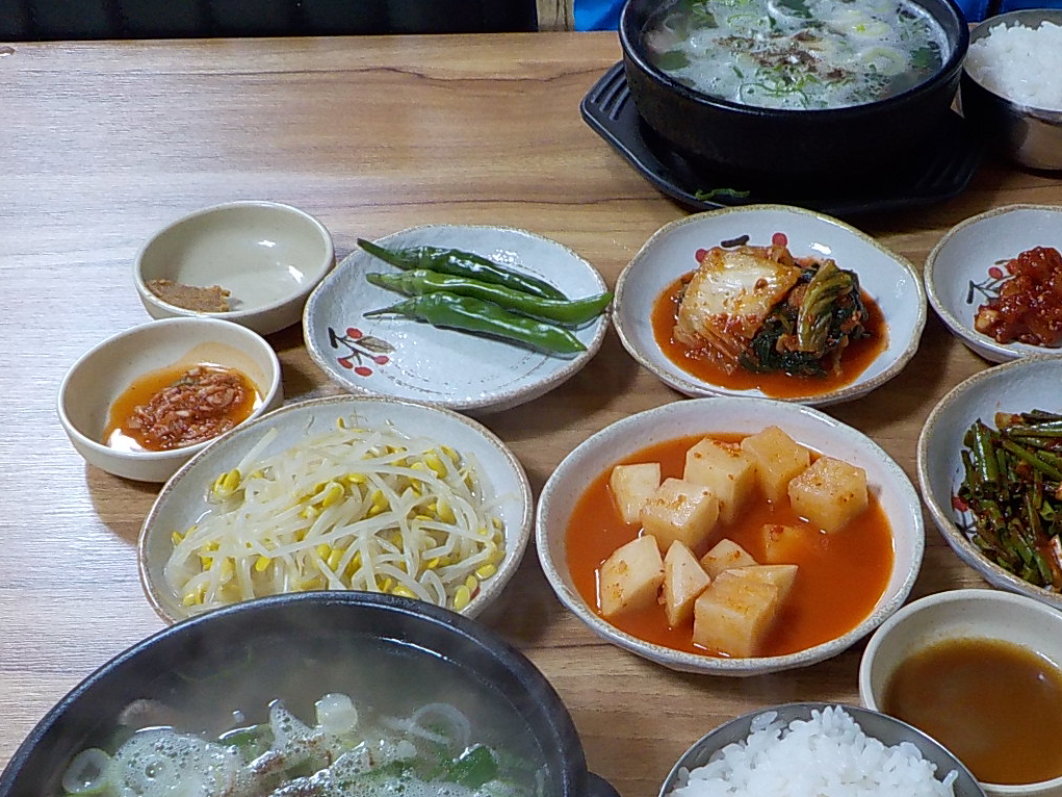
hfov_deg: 40.2
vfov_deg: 30.5
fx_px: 1442
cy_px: 582
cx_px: 659
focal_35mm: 47
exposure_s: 1/30
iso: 250
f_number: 3.3
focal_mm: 4.1
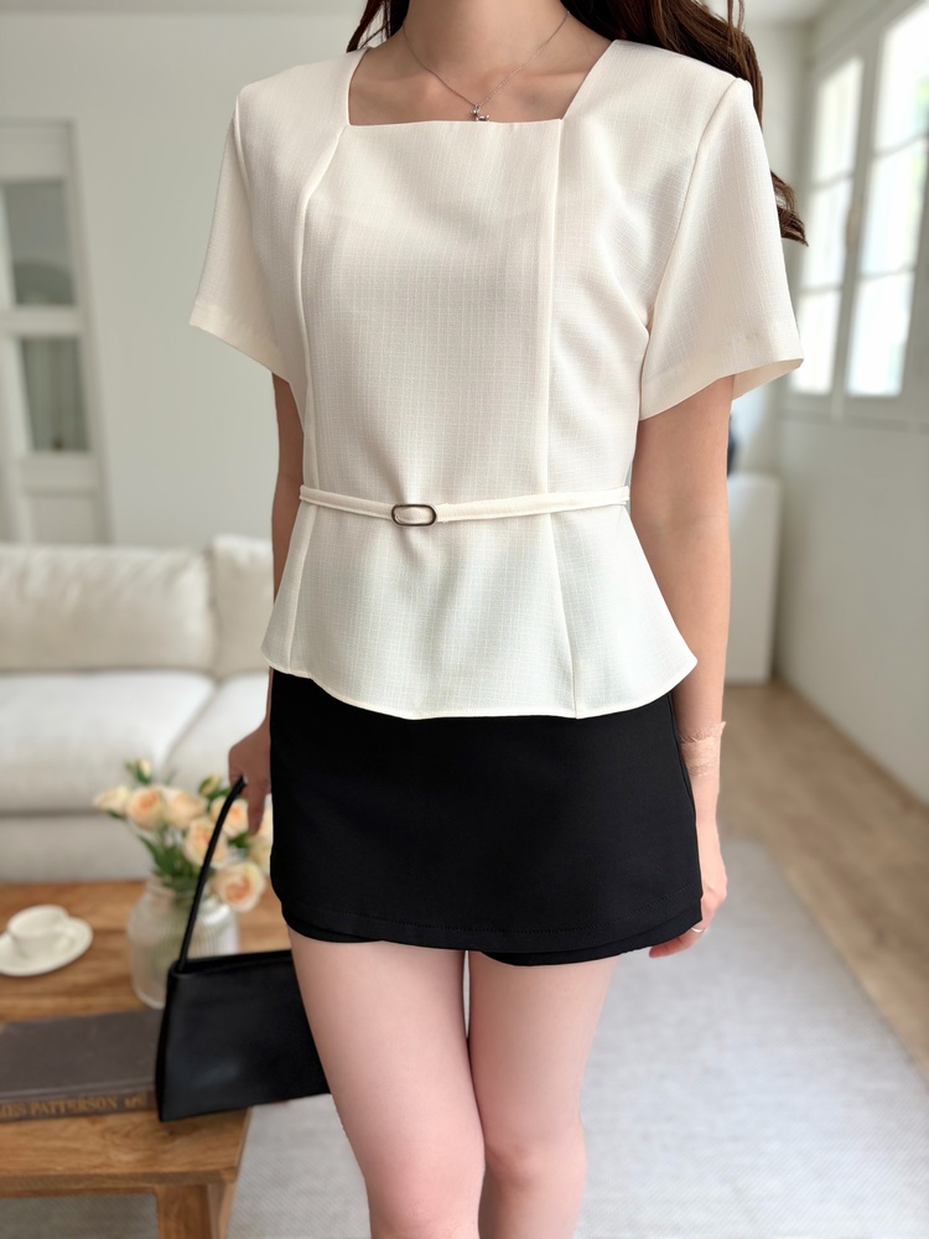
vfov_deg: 67.3
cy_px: 620
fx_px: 930
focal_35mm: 26
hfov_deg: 53.1
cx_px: 464
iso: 64
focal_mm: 5.96
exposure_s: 1/122
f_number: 1.6
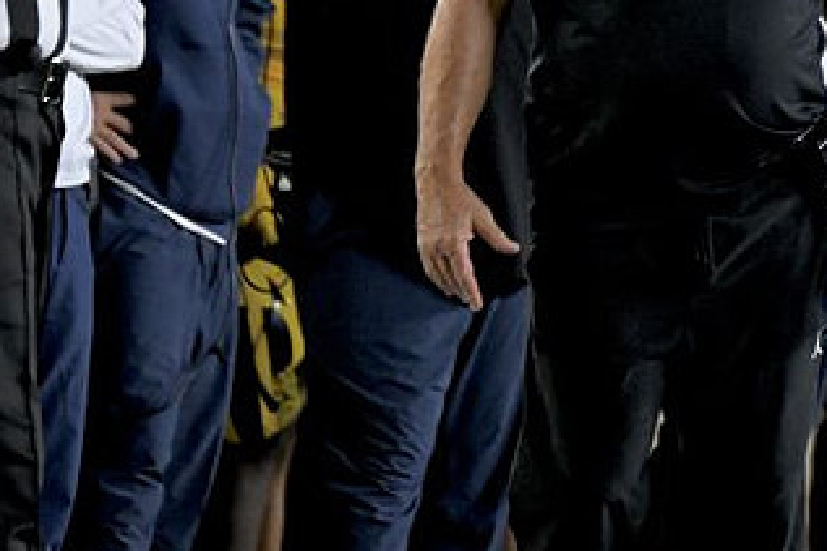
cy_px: 67
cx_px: 647
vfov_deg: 1.2
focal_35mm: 1099
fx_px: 25232
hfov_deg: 1.9
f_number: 5.6
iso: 6400
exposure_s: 1/1000
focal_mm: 400
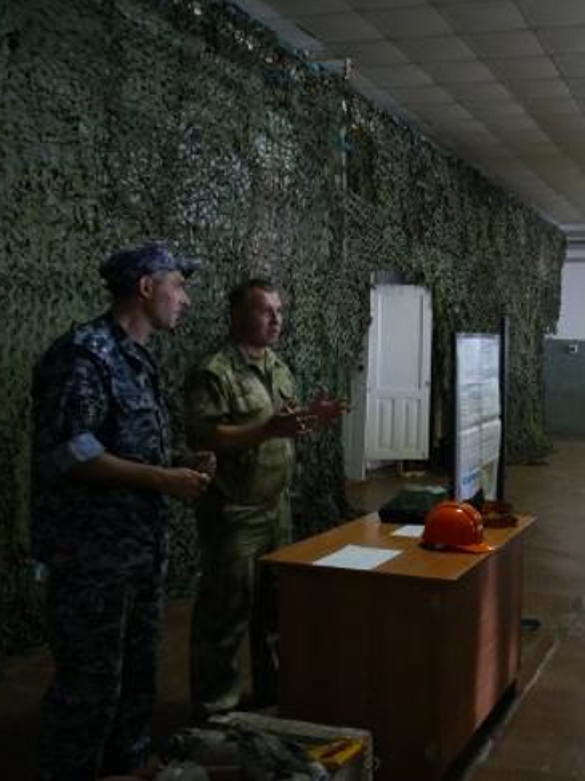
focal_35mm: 37
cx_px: 513
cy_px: 399
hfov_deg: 36.5
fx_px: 834
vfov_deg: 50.1
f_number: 2.8
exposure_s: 1/20
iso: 1600
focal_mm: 9.12
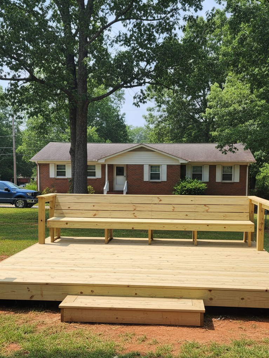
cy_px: 200
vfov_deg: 65.1
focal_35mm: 27
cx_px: 147
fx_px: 280
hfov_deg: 51.3
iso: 1140
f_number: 1.8
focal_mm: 6.4
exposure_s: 1/1046
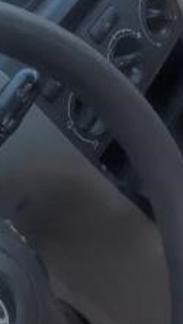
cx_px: 61
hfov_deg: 16.1
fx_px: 645
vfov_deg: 28.1
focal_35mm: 75
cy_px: 132
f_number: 2.2
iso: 51
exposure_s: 1/276
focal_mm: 2.35
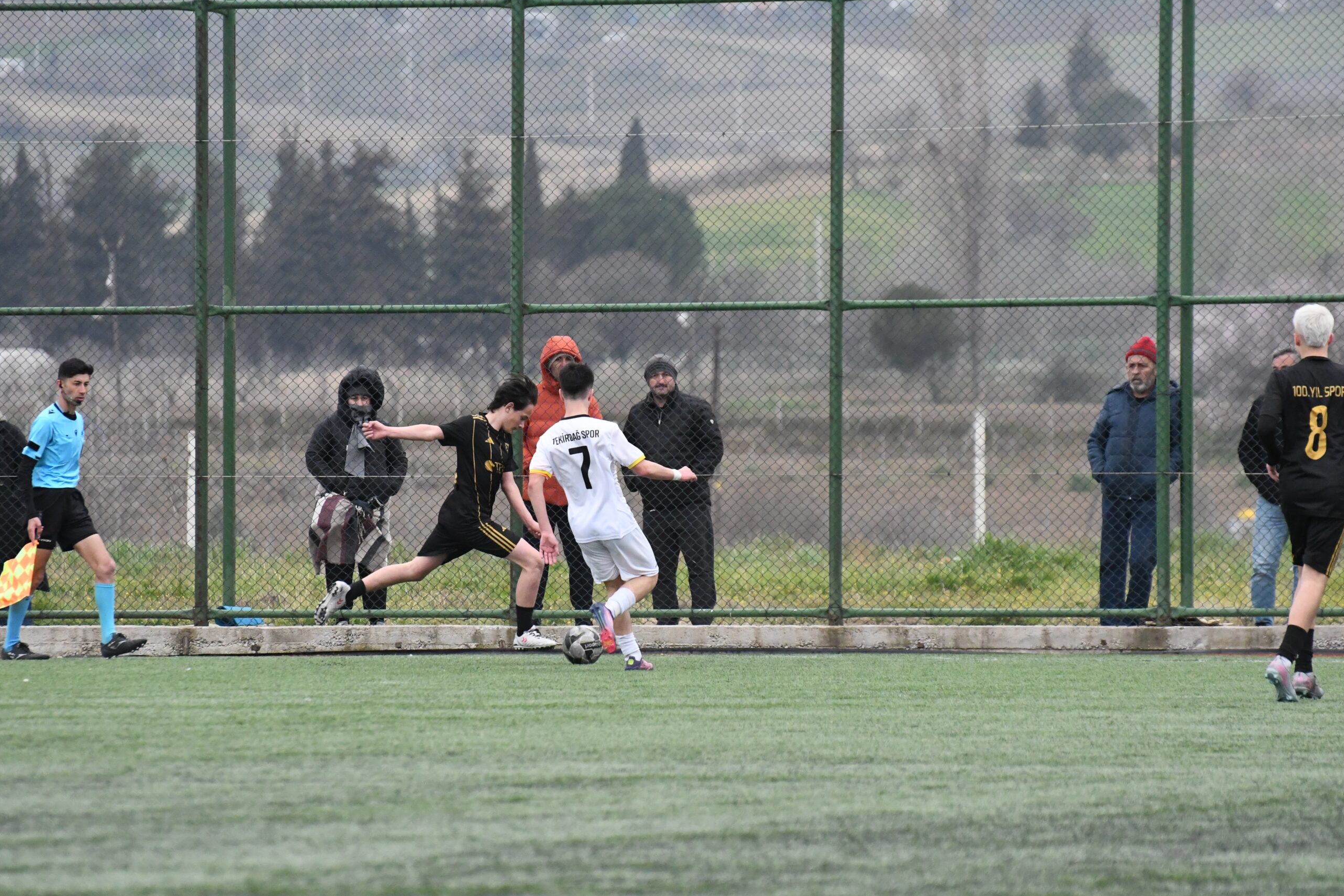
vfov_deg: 4.0
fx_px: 12916
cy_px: 447
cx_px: 673
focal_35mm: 346
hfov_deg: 6.0
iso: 5000
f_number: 5.3
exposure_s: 1/4000
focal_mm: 230
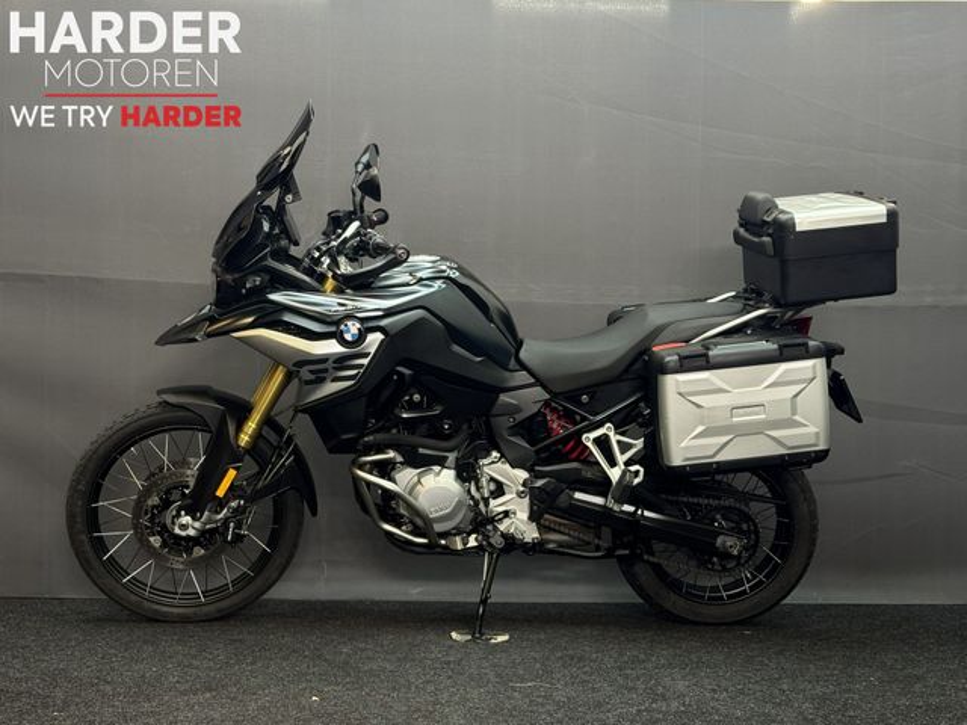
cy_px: 362
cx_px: 484
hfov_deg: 39.7
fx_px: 1341
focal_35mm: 48
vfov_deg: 30.3
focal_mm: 6.76
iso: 100
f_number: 1.78
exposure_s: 1/50
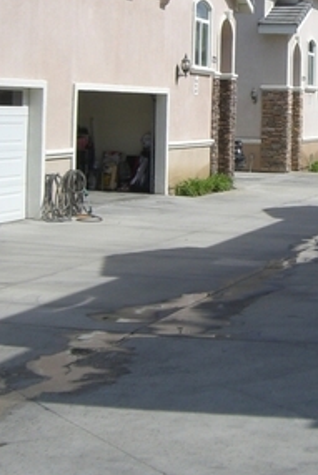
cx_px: 364
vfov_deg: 21.8
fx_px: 1217
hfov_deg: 14.5
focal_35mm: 92
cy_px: 85
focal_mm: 6.2
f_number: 4.3
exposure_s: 1/1000
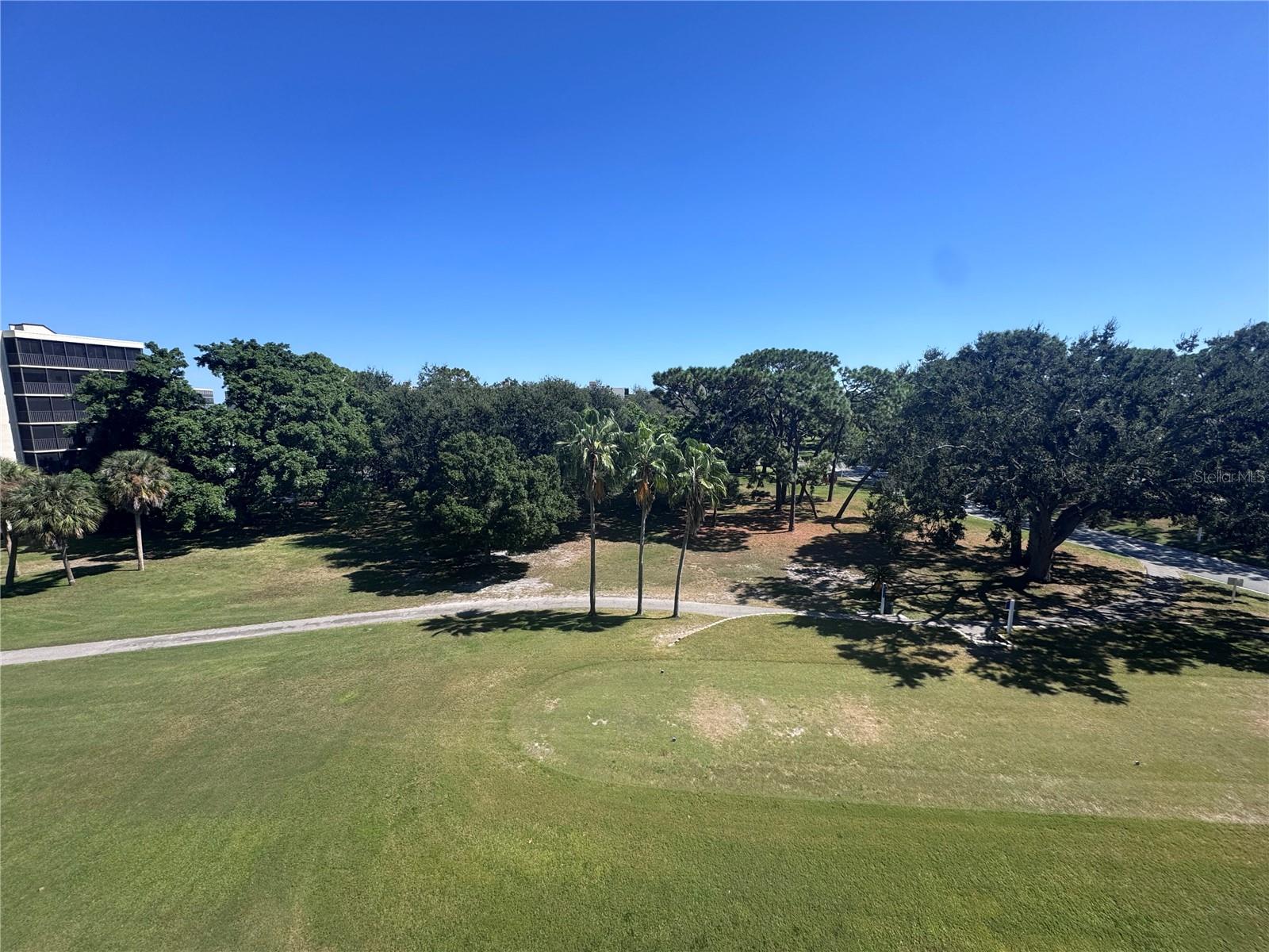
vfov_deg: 85.7
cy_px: 476
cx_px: 634
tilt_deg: -9.5
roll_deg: +0.4
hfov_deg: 102.1
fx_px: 513
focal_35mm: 14
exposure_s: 1/1346
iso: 50
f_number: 2.2
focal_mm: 2.22
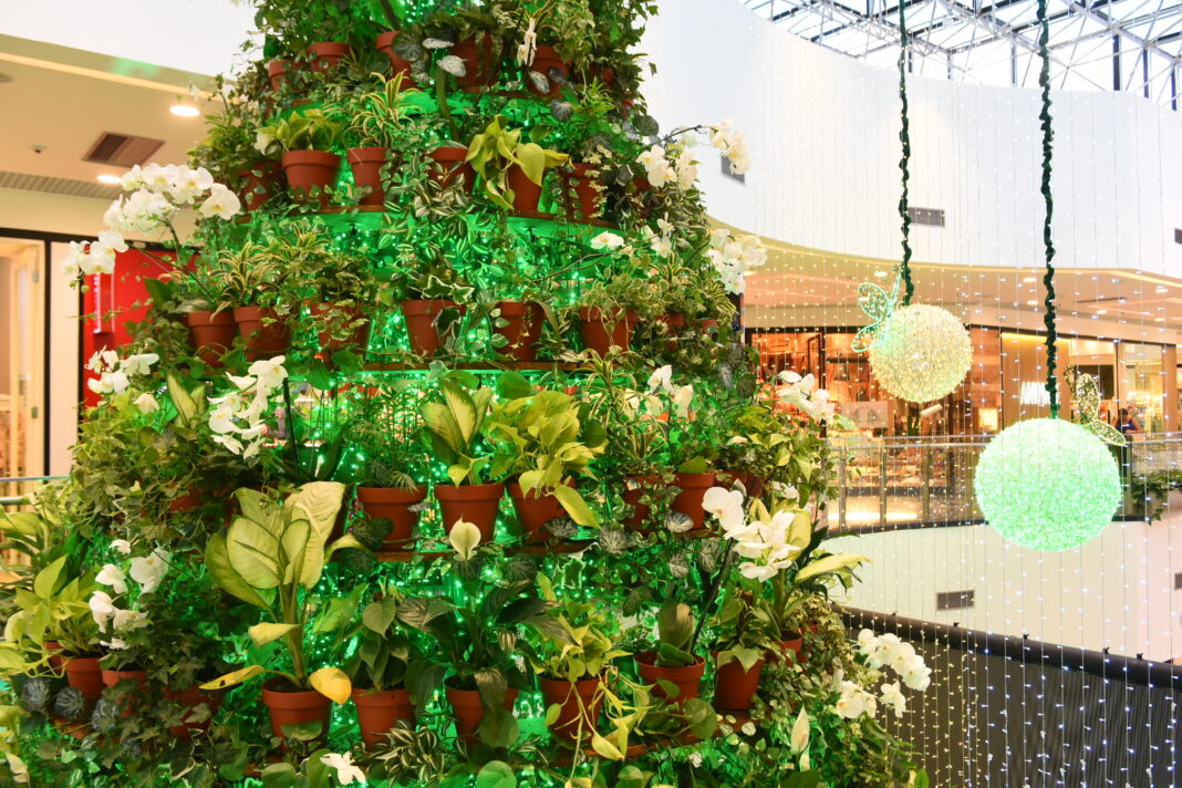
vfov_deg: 45.0
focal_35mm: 29
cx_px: 591
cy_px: 394
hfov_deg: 63.7
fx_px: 952
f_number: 5.6
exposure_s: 1/80
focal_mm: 29
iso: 1600
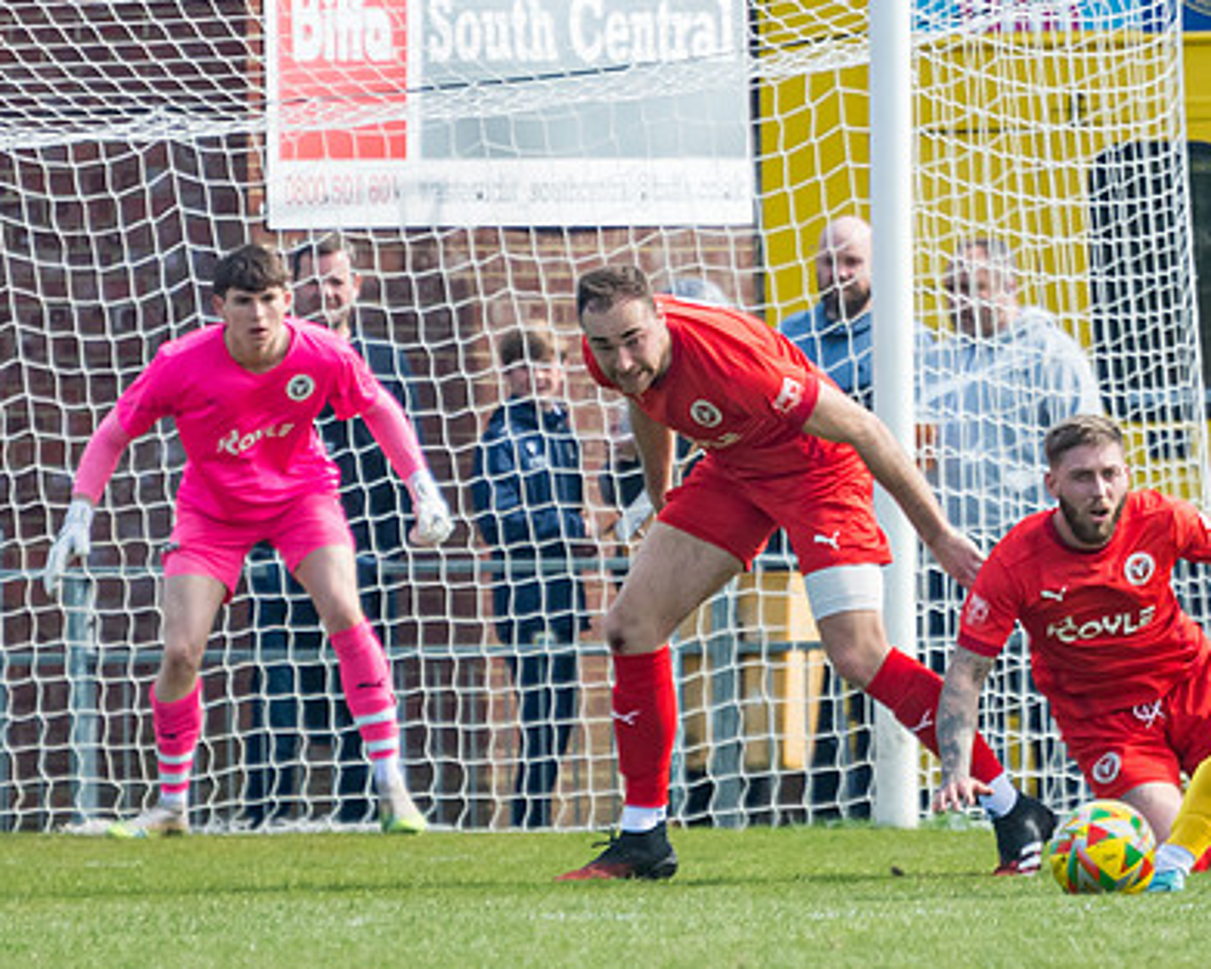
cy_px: 704
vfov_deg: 1.8
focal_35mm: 846
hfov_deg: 2.3
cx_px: 1003
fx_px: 30329
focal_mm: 280
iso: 400
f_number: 4
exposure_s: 1/2500
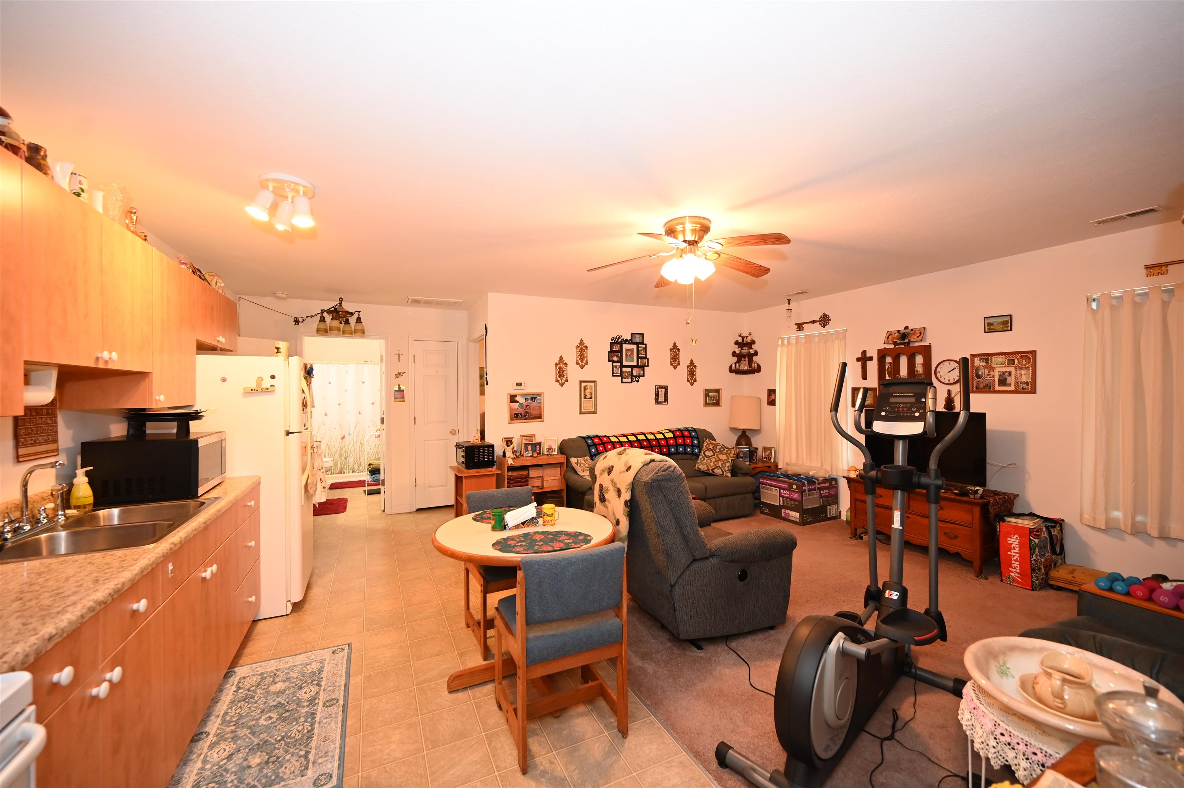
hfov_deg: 104.3
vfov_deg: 81.1
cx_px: 592
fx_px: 460
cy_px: 394
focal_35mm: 14
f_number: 4
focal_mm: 14
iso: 1800
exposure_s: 1/60
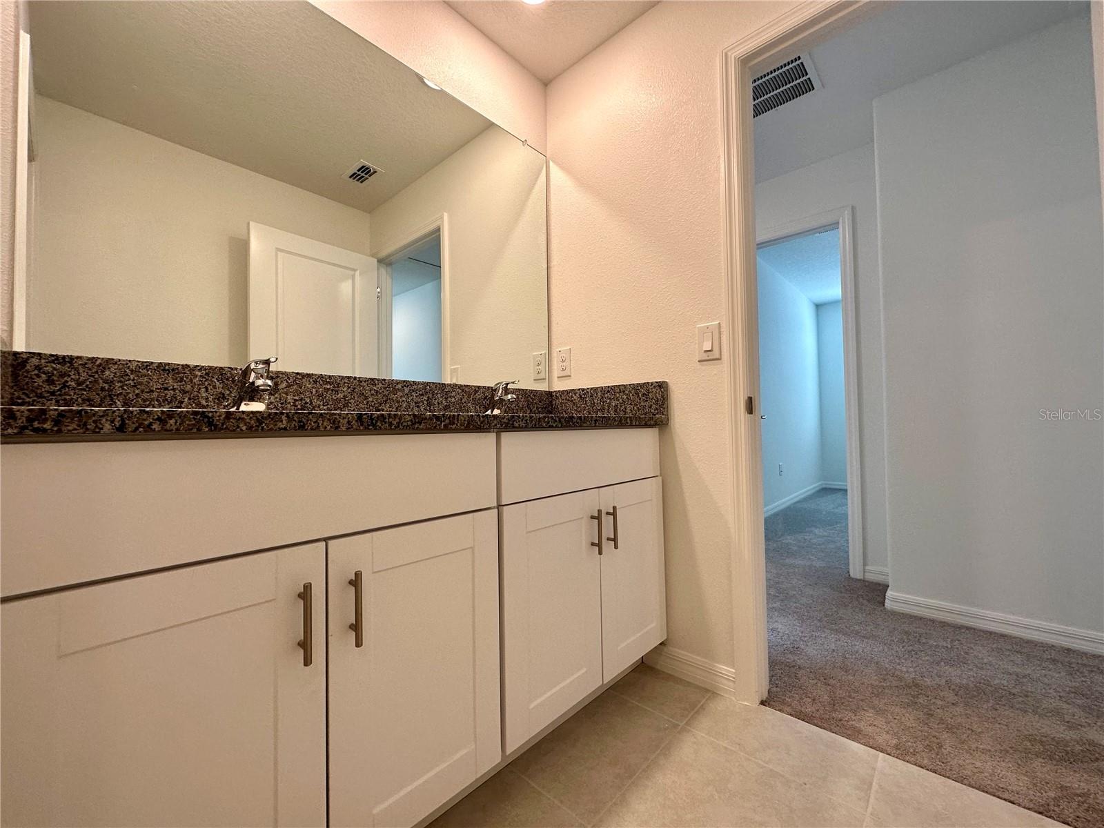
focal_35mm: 14
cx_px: 552
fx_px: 446
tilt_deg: +1.1
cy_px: 414
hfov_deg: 102.1
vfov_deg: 85.7
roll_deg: +0.9
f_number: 2.2
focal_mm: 2.22
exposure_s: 1/120
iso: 125
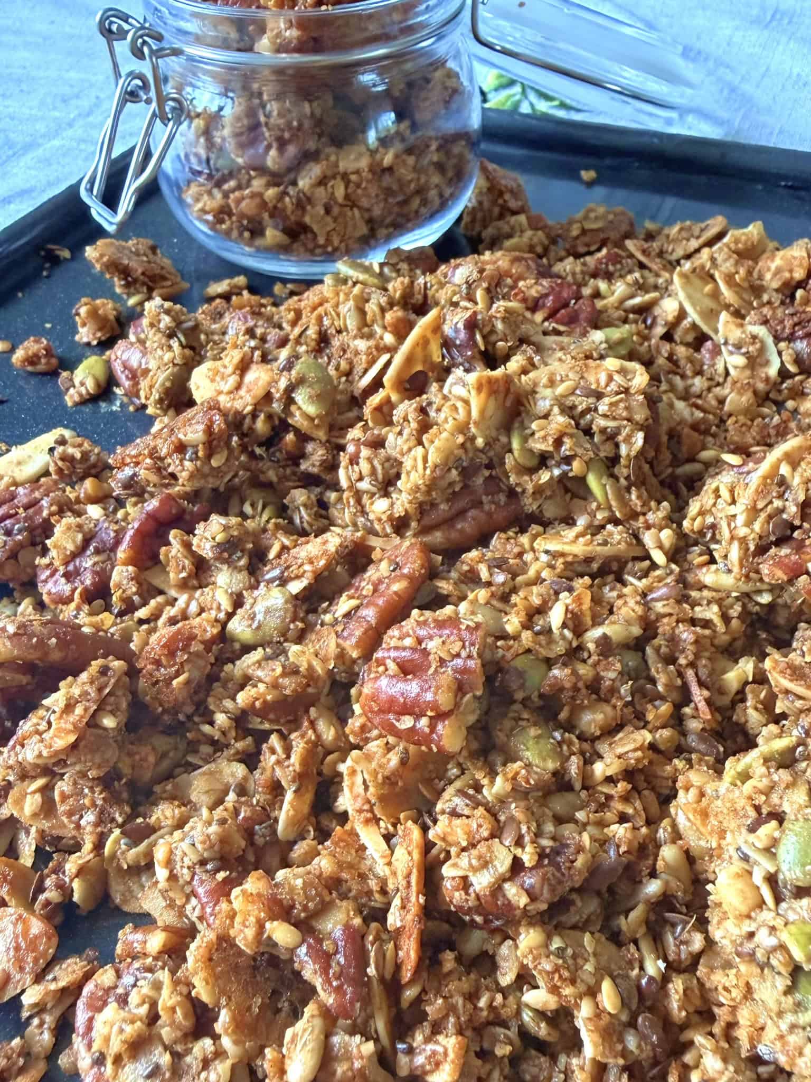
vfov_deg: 71.6
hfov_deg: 56.8
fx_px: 750
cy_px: 541
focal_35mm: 24
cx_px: 406
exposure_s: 1/68
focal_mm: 2.2
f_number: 2.2
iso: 320
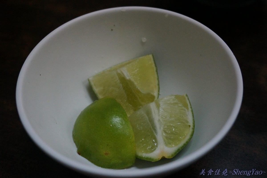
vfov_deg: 33.0
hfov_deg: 48.0
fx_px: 300
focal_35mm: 40
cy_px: 89
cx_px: 134
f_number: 4.5
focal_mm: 27
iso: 2500
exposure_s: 1/160
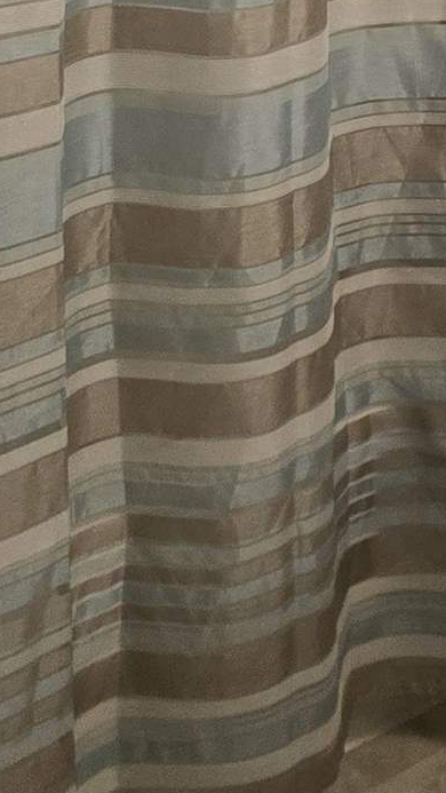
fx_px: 2333
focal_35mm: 111
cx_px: 680
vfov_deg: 18.0
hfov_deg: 10.5
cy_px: -252
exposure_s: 1/120
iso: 250
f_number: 1.7
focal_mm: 6.3
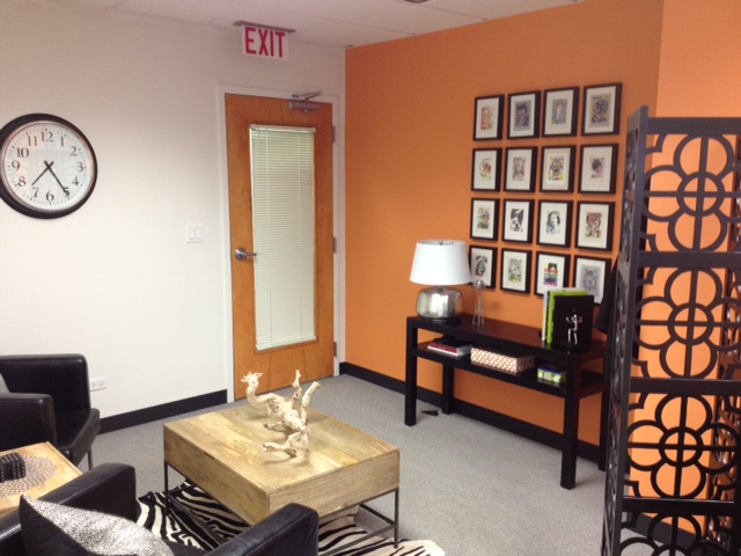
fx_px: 749
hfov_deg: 52.6
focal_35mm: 35
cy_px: 278
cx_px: 370
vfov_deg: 40.7
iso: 125
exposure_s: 1/20
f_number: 2.4
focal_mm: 4.28
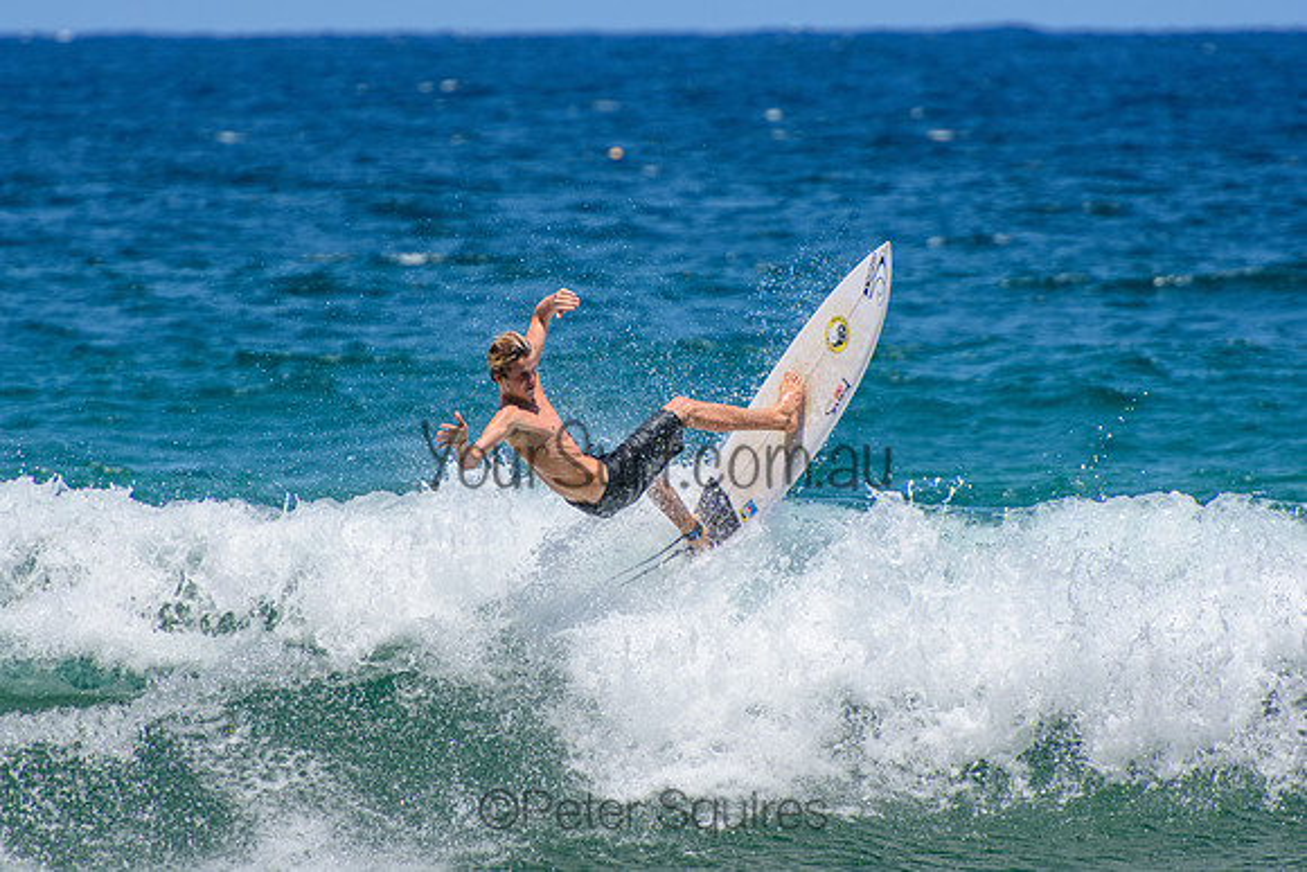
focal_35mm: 600
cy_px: 436
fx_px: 21787
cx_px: 654
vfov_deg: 2.3
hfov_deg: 3.4
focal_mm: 400
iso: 280
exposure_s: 1/2000
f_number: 5.6
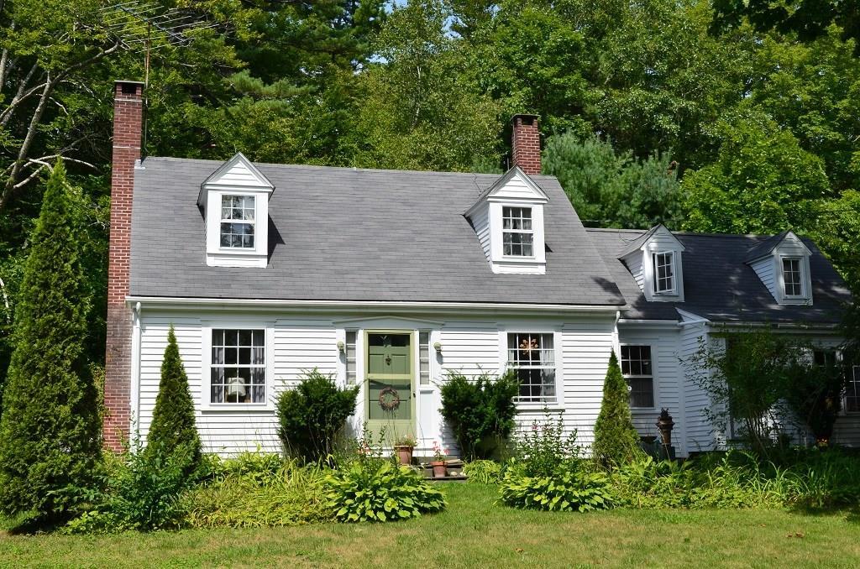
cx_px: 430
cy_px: 284
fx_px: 1144
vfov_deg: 27.9
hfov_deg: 41.2
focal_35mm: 48
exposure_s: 1/125
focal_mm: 32
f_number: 11
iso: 110
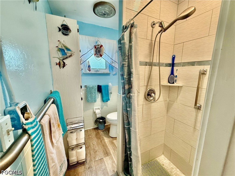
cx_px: 118
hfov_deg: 102.1
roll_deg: -1.1
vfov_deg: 85.7
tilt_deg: -8.7
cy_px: 88
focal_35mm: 14
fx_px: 95
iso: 250
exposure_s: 1/120
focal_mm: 2.22
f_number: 2.2
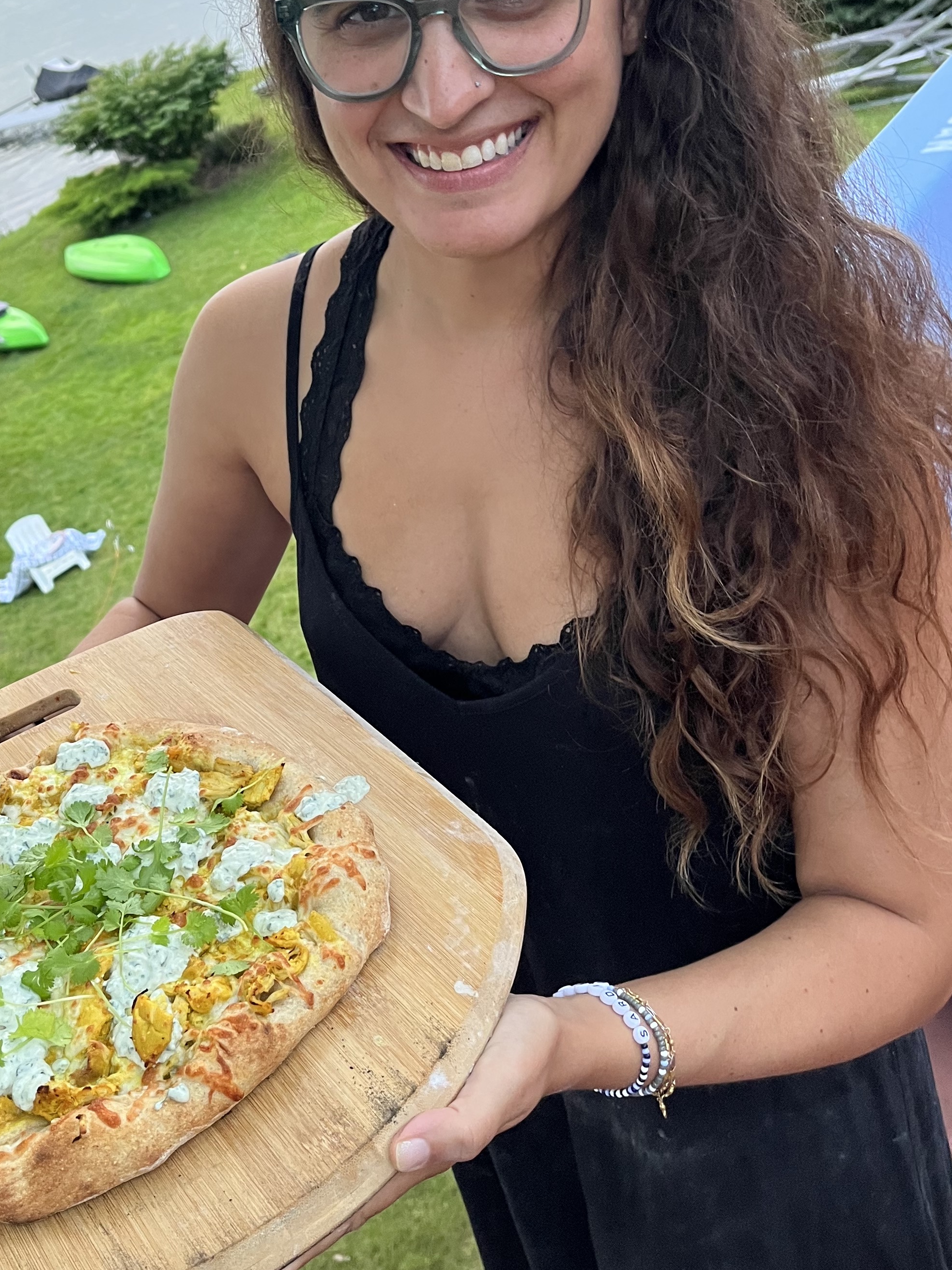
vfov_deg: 46.6
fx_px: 1467
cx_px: 251
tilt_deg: -28.1
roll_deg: +24.1
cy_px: 530
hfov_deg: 35.3
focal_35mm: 40
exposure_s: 1/61
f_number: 1.6
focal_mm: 5.1
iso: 125
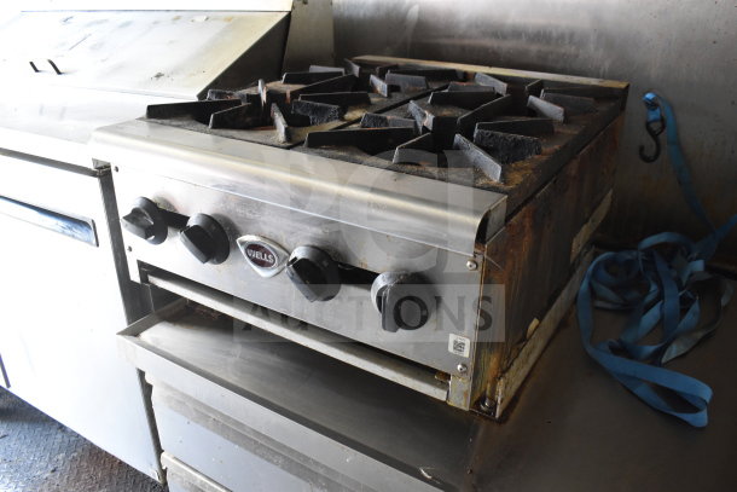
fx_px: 614
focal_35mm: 30
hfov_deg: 61.9
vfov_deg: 43.6
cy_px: 246
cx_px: 368
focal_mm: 20
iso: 2000
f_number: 3.5
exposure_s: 1/30
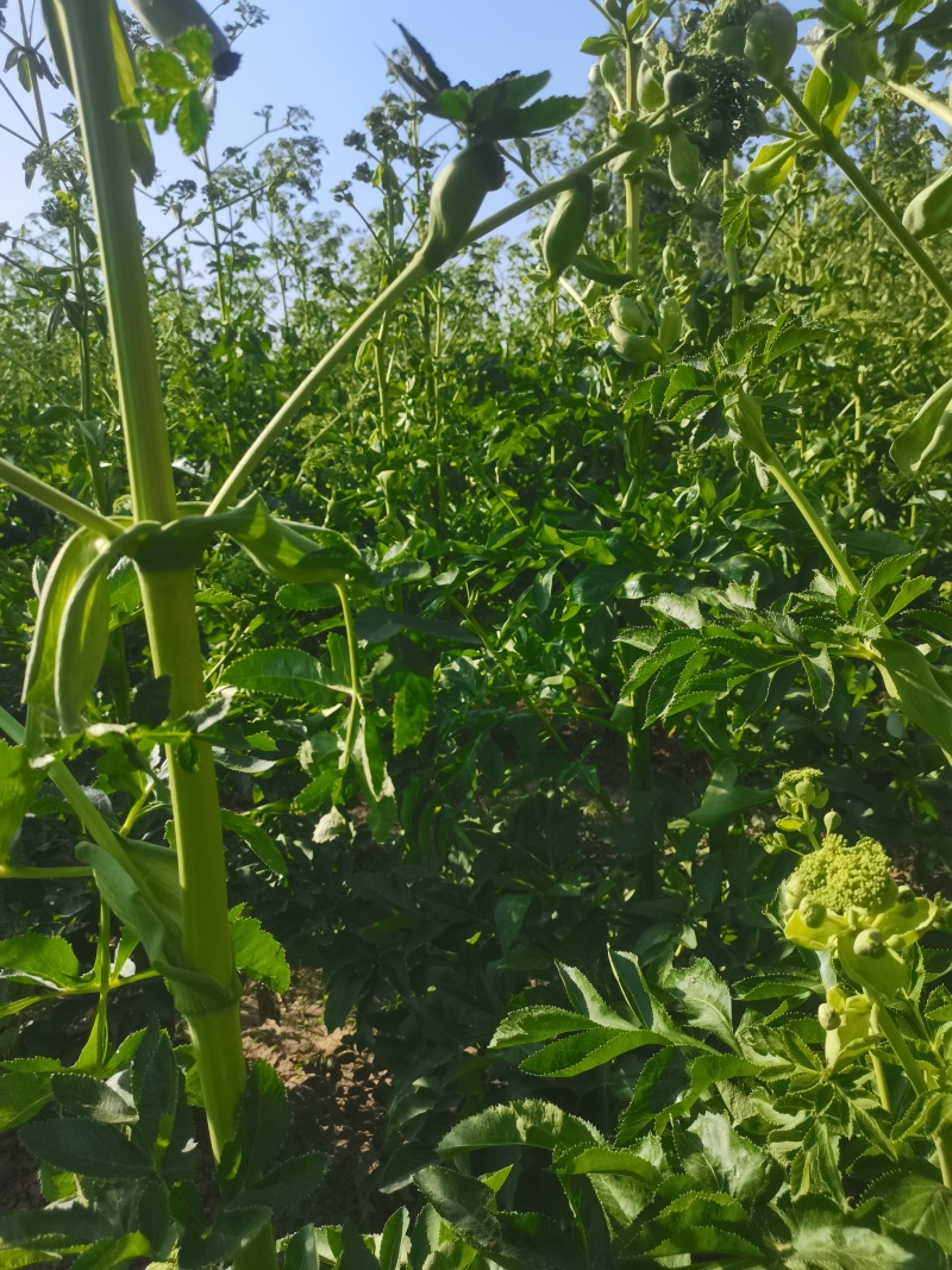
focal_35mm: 26
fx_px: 954
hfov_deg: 53.1
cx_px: 476
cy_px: 635
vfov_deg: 67.3
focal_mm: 5.58
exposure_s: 1/967
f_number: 1.8
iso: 50
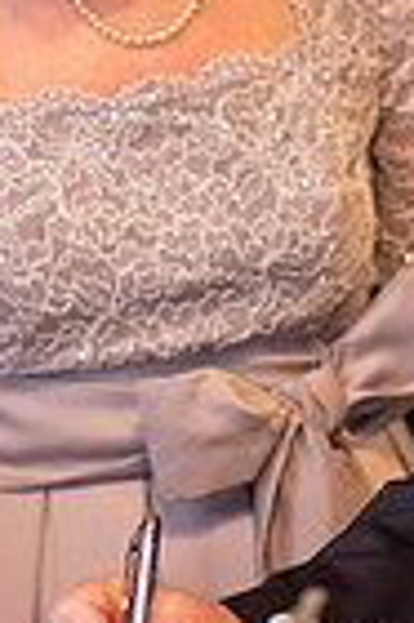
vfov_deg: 7.5
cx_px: 258
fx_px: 4738
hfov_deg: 5.0
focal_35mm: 274
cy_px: 160
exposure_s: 1/160
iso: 1000
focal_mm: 85
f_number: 1.8
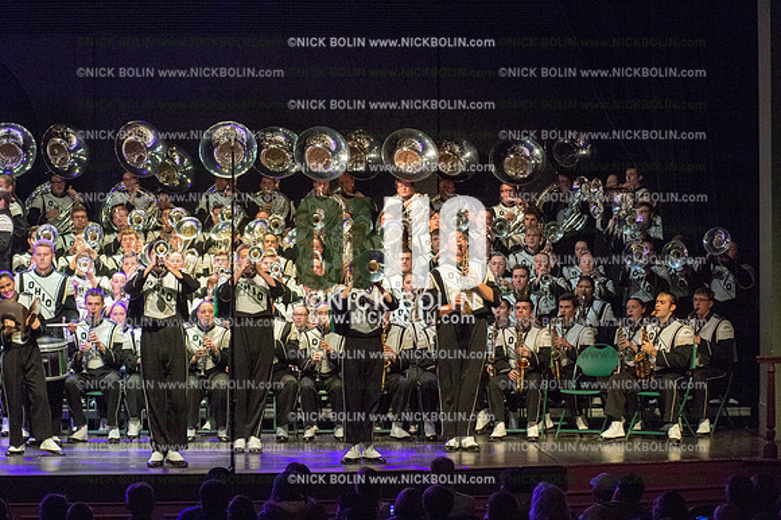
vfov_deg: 9.8
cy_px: 260
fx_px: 3035
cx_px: 390
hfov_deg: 14.7
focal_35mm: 140
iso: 8000
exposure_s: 1/400
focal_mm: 140
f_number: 5.6
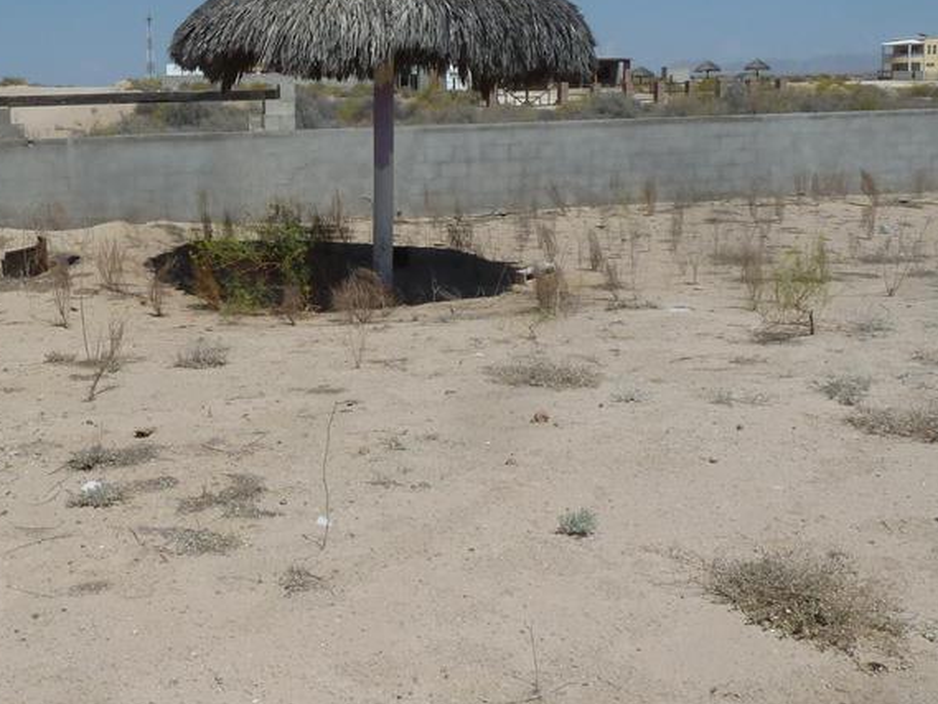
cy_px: 216
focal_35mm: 45
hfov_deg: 40.0
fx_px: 1220
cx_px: 160
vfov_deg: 31.8
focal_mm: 4.1
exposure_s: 1/640
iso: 80
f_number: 5.6
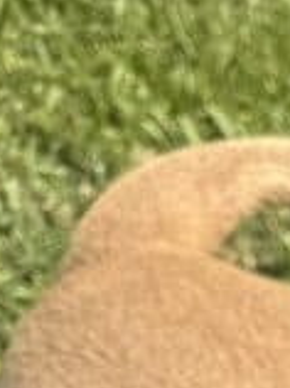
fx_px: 1747
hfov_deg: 8.1
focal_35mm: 156
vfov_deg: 10.6
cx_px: 868
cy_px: 977
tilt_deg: -52.3
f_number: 1.78
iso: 80
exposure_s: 1/2174
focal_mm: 6.76
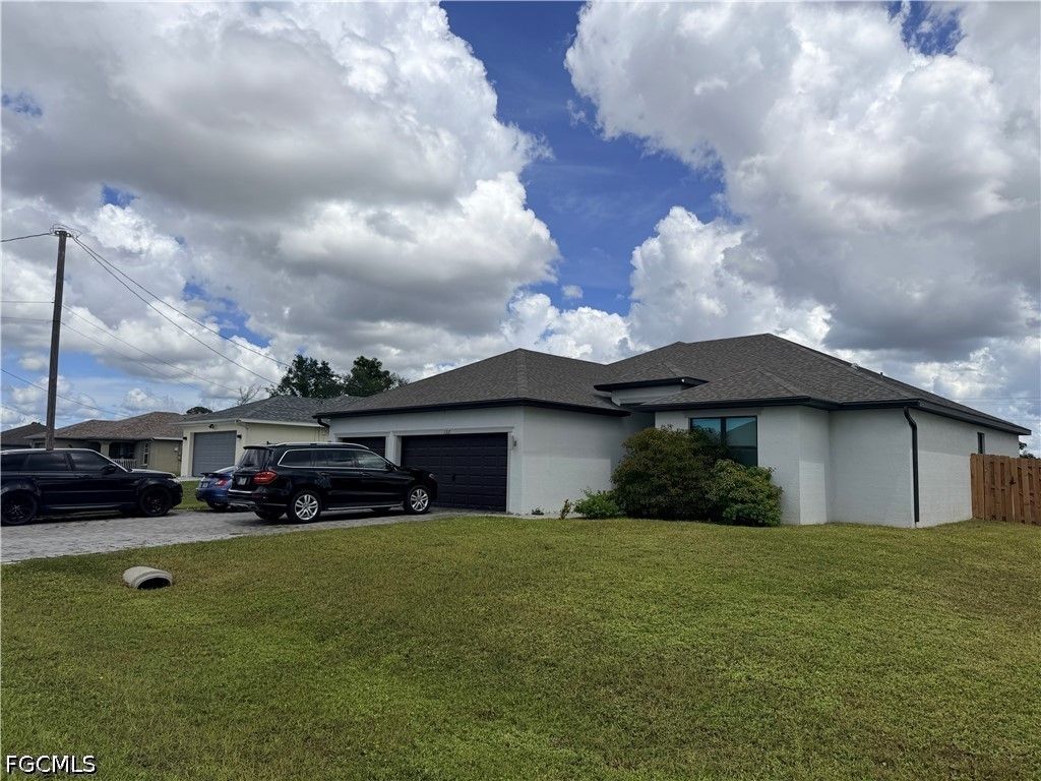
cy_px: 390
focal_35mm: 24
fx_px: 722
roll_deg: -0.9
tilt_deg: +5.8
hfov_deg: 71.6
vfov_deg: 56.8
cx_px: 520
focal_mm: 6.76
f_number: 1.78
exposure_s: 1/10309
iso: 80
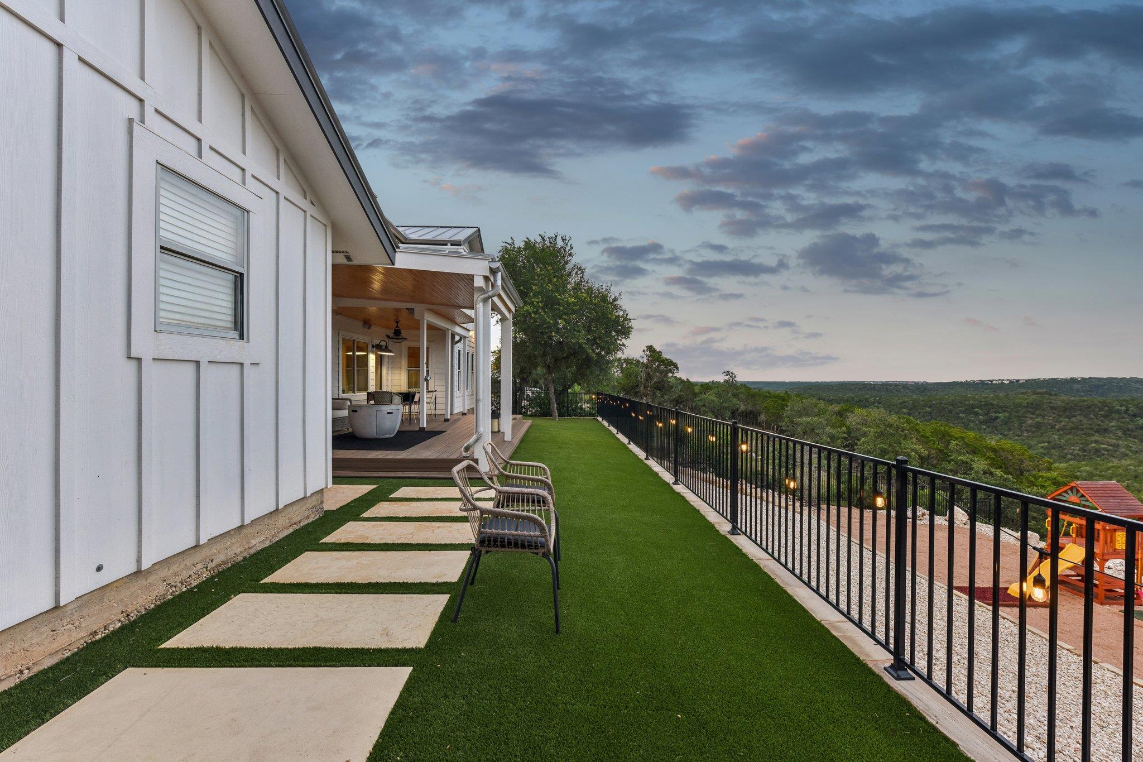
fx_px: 444
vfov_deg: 81.2
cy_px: 381
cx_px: 572
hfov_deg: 104.3
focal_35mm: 14
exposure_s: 1/15
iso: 320
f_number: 8
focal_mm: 14
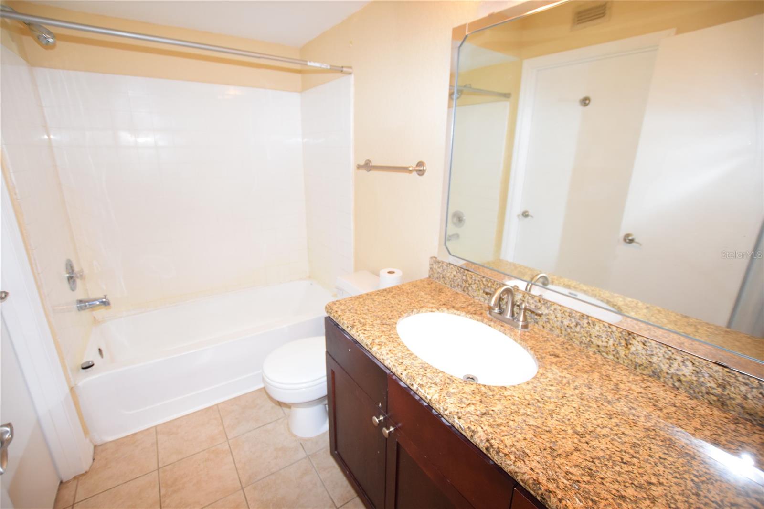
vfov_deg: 77.3
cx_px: 382
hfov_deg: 100.4
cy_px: 254
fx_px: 318
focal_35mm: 15
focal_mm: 10
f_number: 4
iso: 800
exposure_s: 1/60
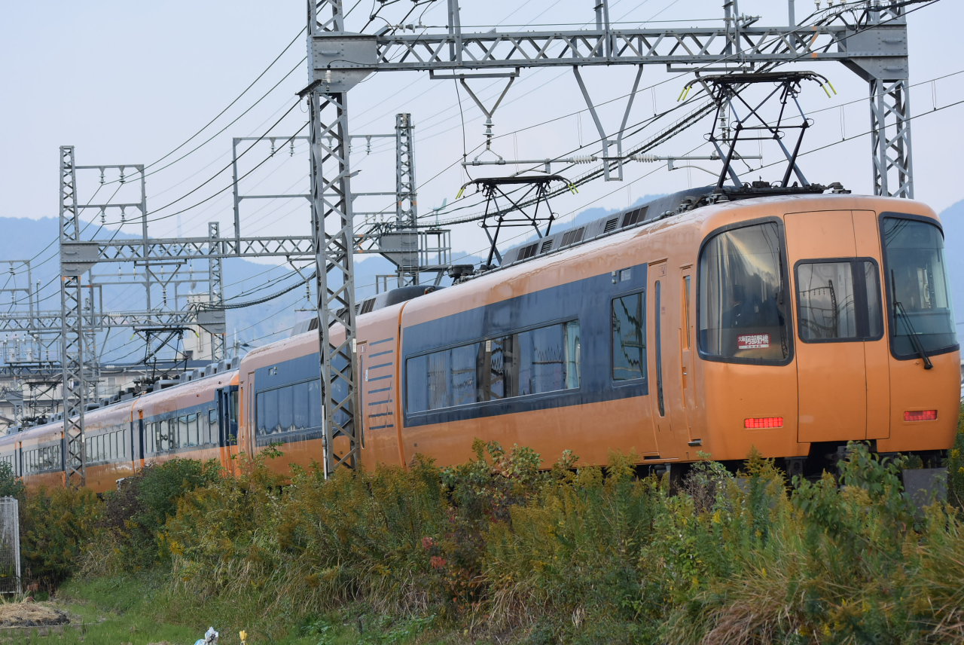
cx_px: 482
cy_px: 322
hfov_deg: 13.0
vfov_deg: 8.7
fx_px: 4221
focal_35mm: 158
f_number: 4
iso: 640
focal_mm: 105
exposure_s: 1/1000
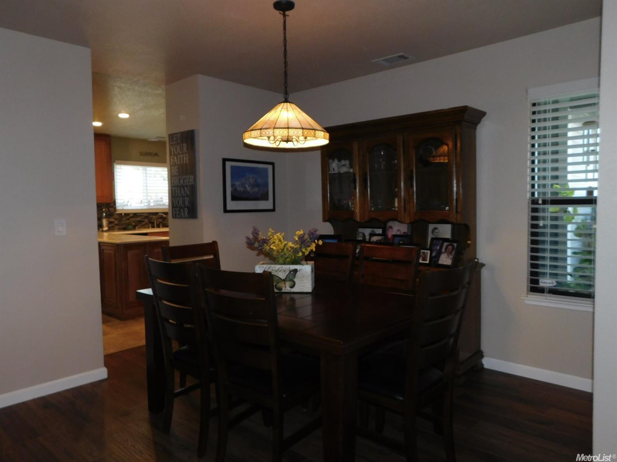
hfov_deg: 69.4
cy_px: 231
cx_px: 308
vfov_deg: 54.9
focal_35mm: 25
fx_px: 445
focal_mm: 4.5
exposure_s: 1/30
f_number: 3.1
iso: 200
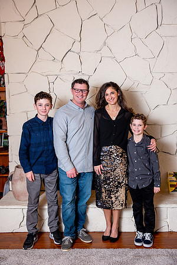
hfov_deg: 33.4
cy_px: 132
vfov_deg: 48.5
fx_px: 295
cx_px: 88
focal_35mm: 40
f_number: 5
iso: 500
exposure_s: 1/200
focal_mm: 40
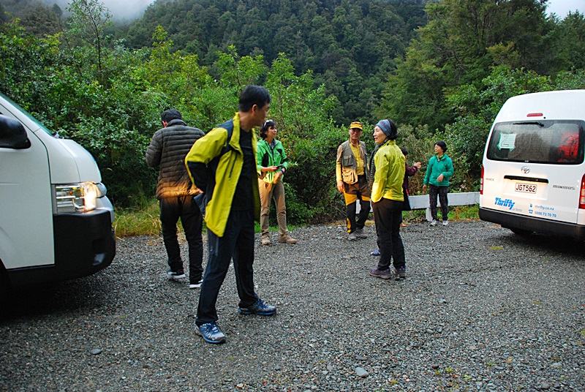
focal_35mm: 27
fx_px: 439
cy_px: 196
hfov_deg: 67.3
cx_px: 292
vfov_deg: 48.1
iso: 450
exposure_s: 1/30
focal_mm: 18
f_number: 3.5
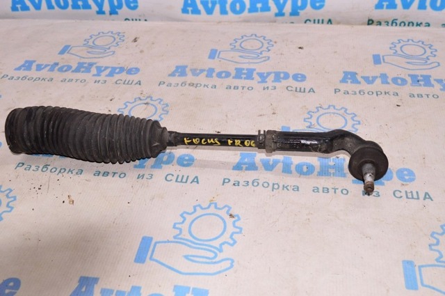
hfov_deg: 48.0
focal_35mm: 40
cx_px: 222
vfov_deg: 32.9
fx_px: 500
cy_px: 148
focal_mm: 27
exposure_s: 1/200
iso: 1600
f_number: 8
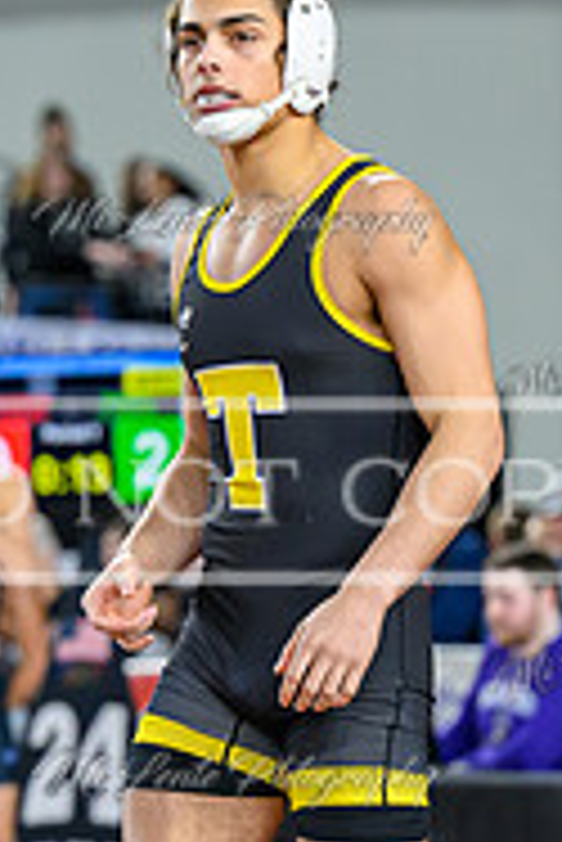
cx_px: 135
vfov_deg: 6.0
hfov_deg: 4.0
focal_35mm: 346
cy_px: 527
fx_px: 8087
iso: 4000
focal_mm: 96
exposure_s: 1/800
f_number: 2.8
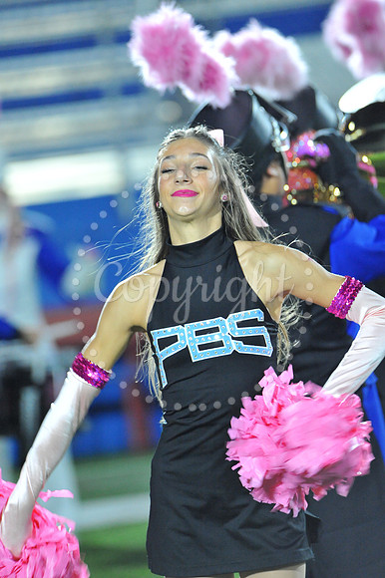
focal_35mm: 450
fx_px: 7227
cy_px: 289
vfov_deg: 4.6
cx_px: 192
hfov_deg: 3.1
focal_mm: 450
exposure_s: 1/160
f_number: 6.3
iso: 5000
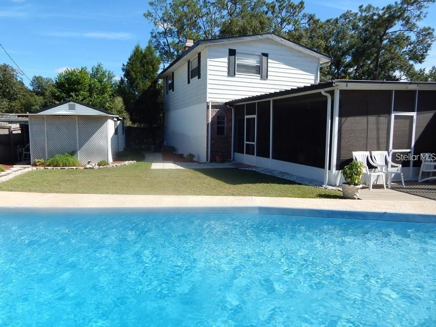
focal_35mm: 23
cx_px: 210
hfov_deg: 73.9
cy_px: 157
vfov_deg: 58.9
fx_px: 290
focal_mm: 4
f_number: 6
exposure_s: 1/400
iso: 125
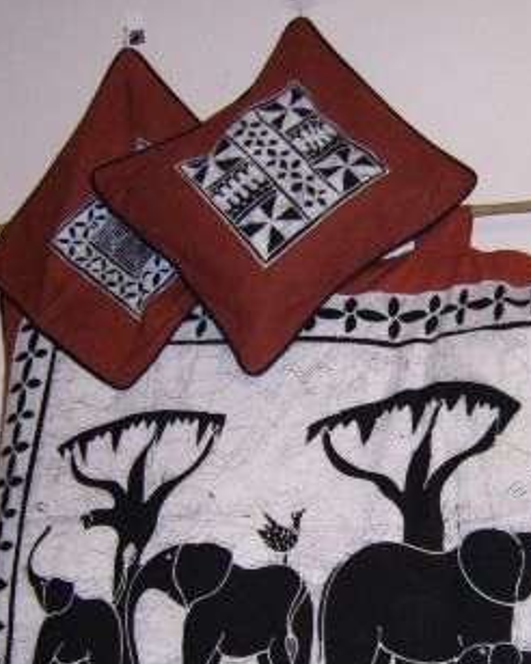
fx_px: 1396
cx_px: 319
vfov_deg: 26.7
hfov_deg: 21.5
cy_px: 397
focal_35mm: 71
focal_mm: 5.95
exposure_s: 1/30
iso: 142
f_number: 2.8
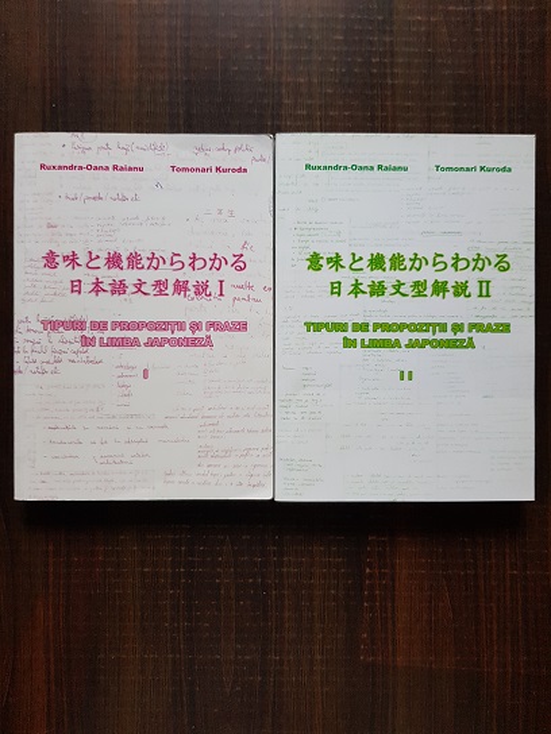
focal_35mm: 26
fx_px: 552
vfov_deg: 67.3
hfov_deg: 53.1
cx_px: 276
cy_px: 367
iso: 200
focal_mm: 4.3
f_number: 1.7
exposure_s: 1/50
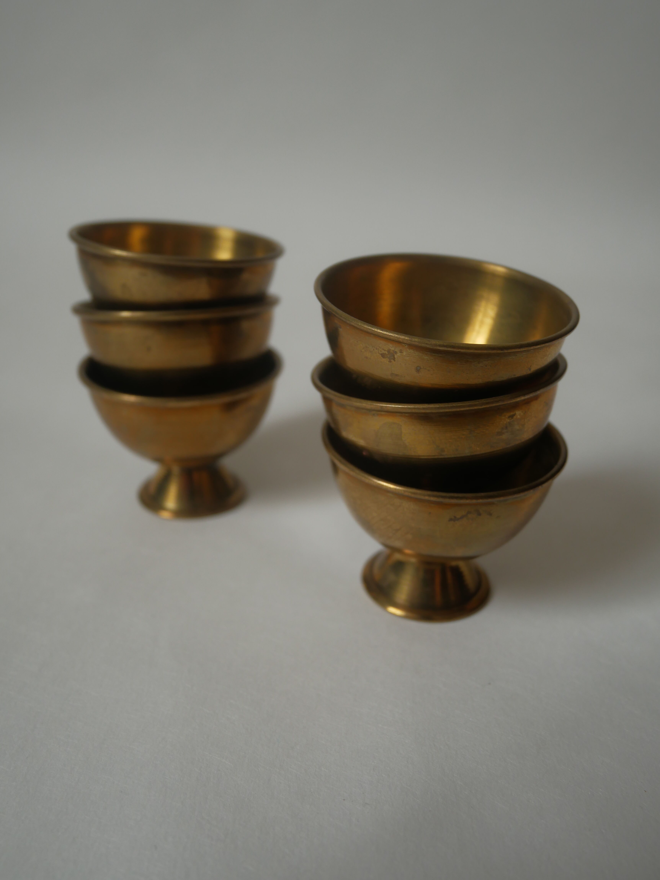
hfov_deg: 44.2
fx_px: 813
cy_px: 440
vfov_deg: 56.8
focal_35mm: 32
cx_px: 330
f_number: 3.9
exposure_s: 1/60
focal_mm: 16
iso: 200
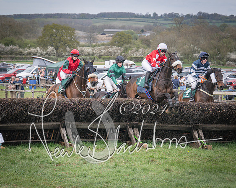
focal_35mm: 183
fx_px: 1281
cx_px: 135
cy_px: 97
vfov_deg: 8.4
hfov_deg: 10.5
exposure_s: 1/800
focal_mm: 110
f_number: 5
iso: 400
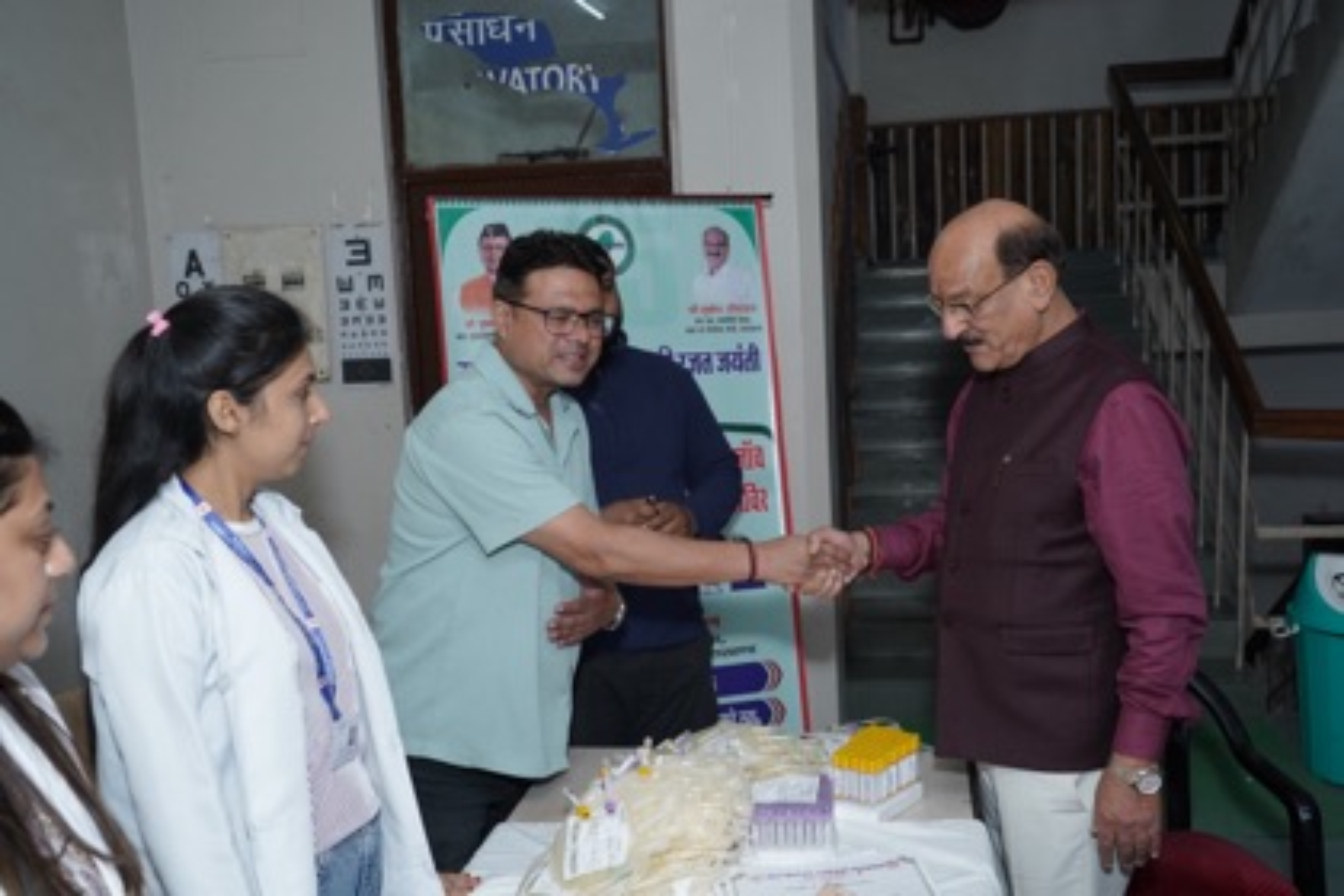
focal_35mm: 35
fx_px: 1307
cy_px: 448
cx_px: 672
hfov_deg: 54.4
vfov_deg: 37.9
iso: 800
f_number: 5.6
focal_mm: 35
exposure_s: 1/160
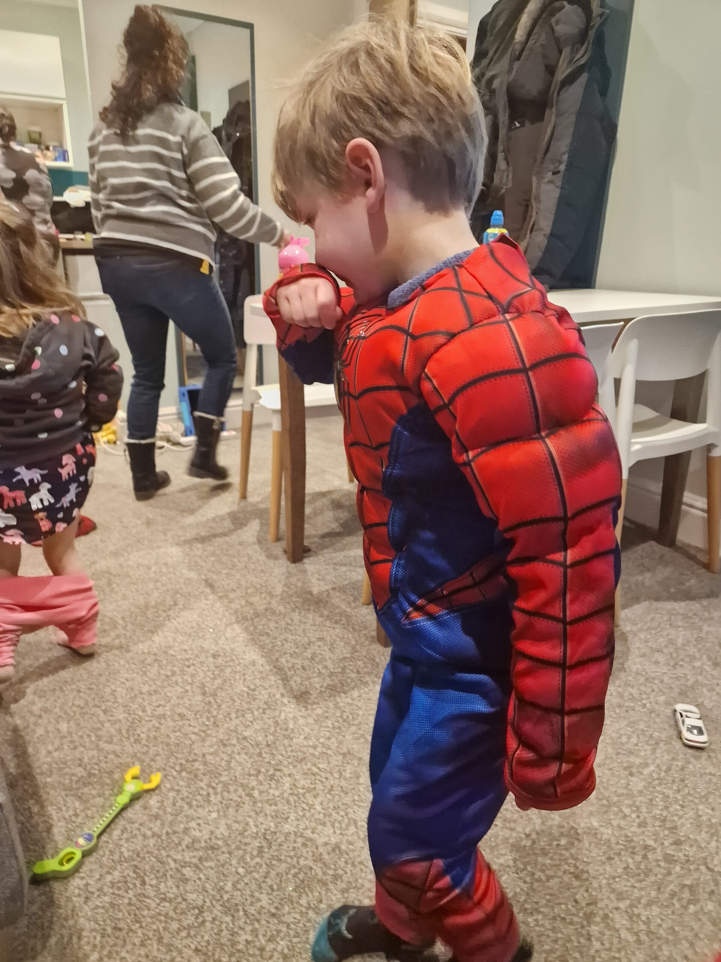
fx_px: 639
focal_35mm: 23
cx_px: 360
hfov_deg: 58.9
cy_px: 481
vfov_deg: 73.9
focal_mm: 6.4
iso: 800
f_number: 1.8
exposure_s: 1/100
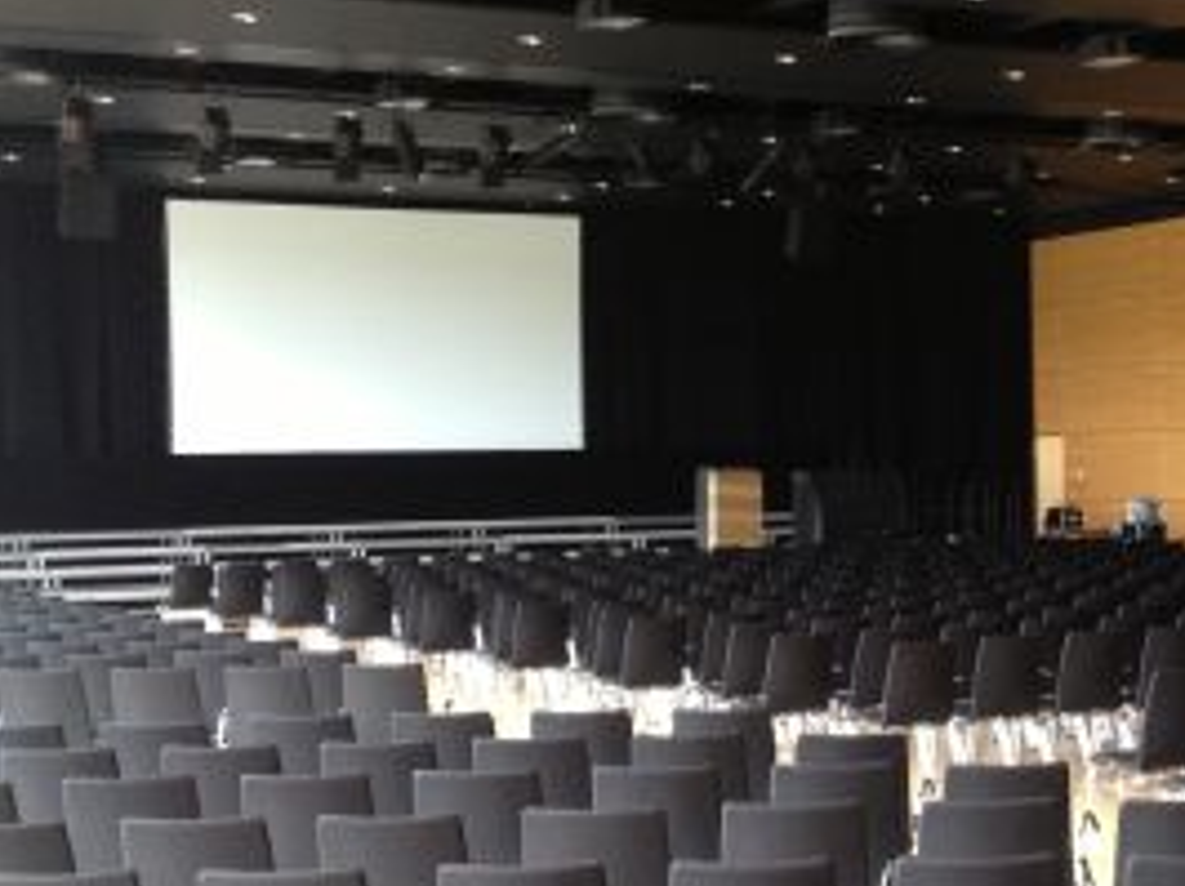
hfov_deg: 24.4
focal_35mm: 79
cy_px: 499
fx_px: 2702
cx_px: 900
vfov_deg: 18.6
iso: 125
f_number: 2.4
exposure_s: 1/20
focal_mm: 4.28
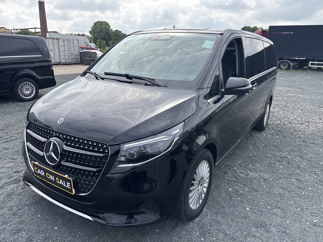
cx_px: 162
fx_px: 243
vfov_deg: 53.1
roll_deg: +0.7
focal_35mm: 26
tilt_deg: -19.4
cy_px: 121
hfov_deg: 67.3
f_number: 1.6
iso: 50
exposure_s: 1/1949
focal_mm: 5.96
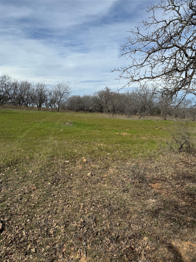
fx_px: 181
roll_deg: +1.1
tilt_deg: -5.5
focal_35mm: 24
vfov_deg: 71.6
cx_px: 98
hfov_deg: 56.8
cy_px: 131
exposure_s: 1/7092
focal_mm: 6.86
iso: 80
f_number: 1.78
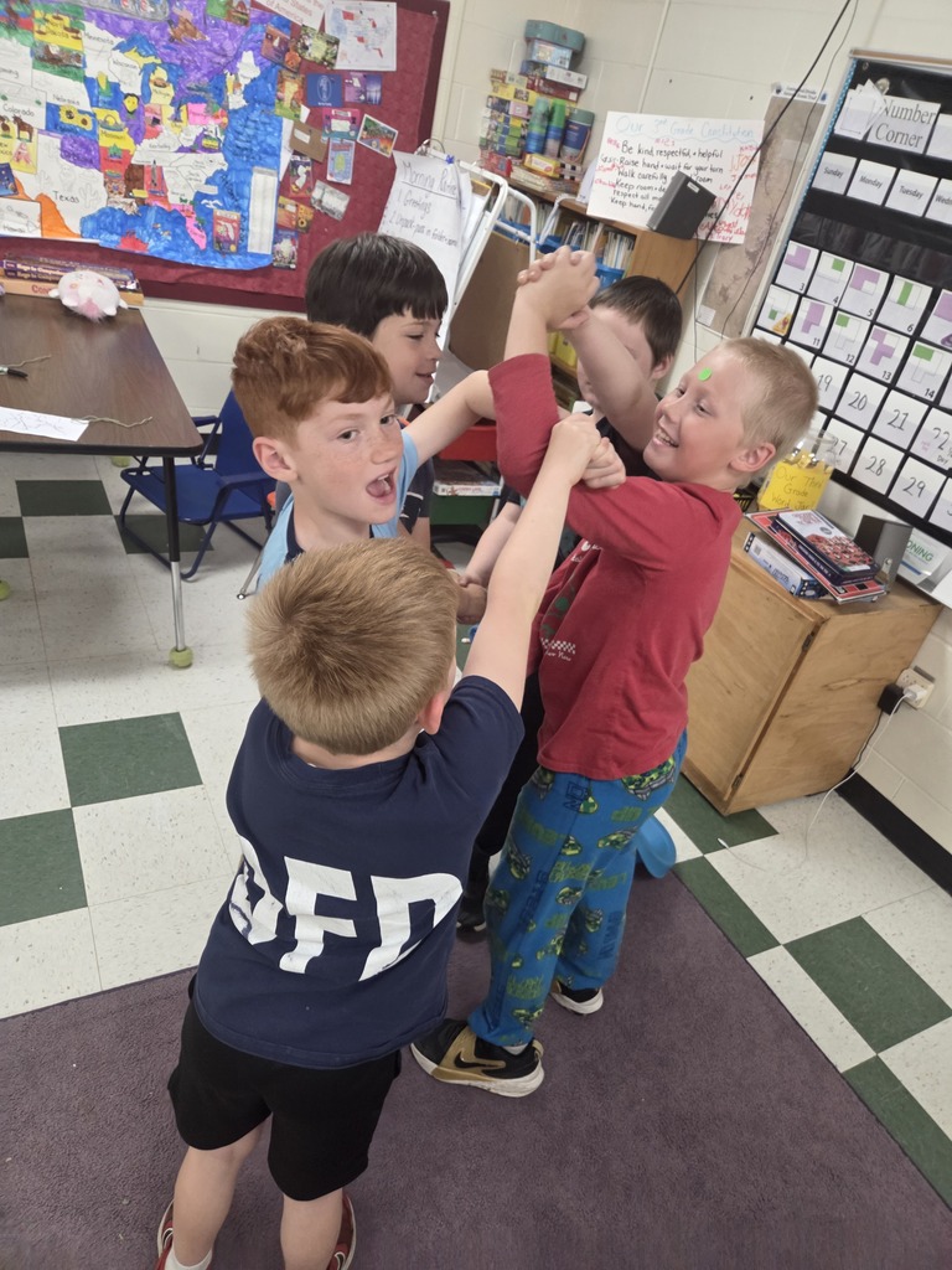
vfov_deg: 73.9
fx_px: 843
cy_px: 635
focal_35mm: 23
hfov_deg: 58.9
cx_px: 476
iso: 1000
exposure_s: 1/120
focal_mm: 5.4
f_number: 1.8
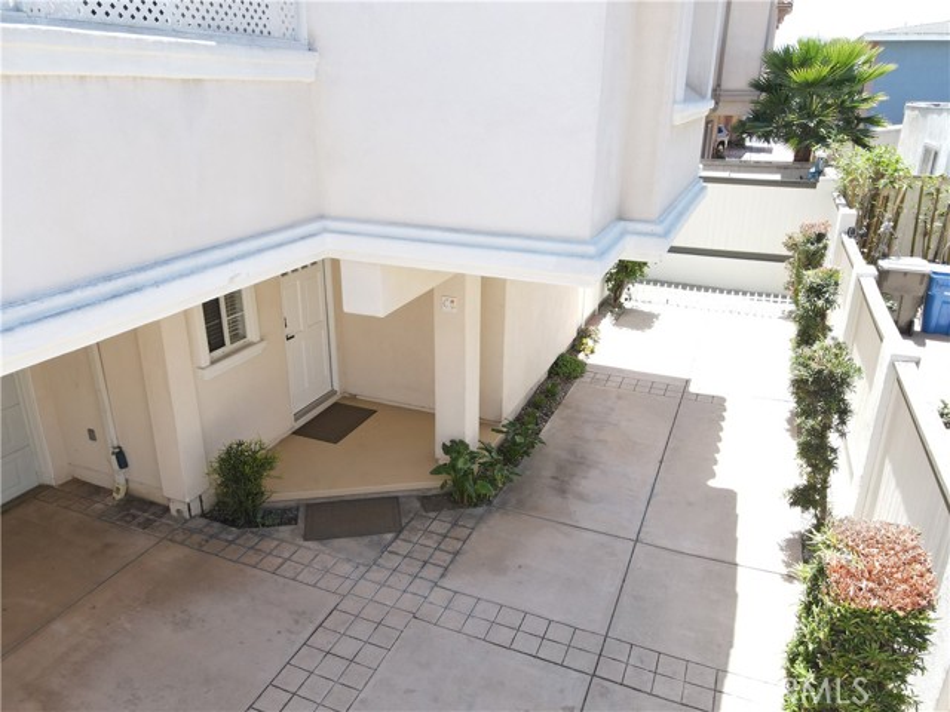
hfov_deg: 71.6
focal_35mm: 24
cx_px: 475
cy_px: 356
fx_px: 659
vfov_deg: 56.8
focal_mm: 4.5
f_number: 2.8
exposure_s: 1/10
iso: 100
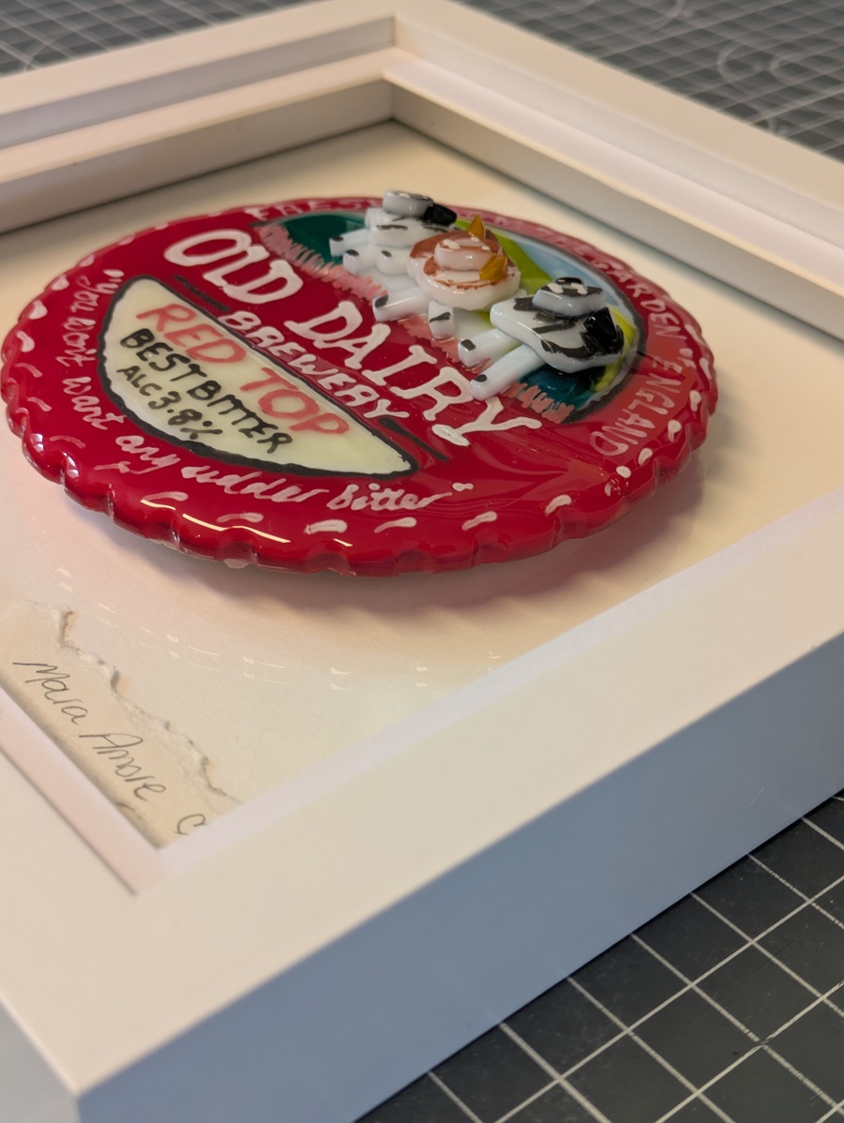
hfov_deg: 28.6
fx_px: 1656
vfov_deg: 37.5
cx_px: 422
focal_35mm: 51
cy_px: 562
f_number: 1.89
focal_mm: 5.43
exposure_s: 1/25
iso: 65
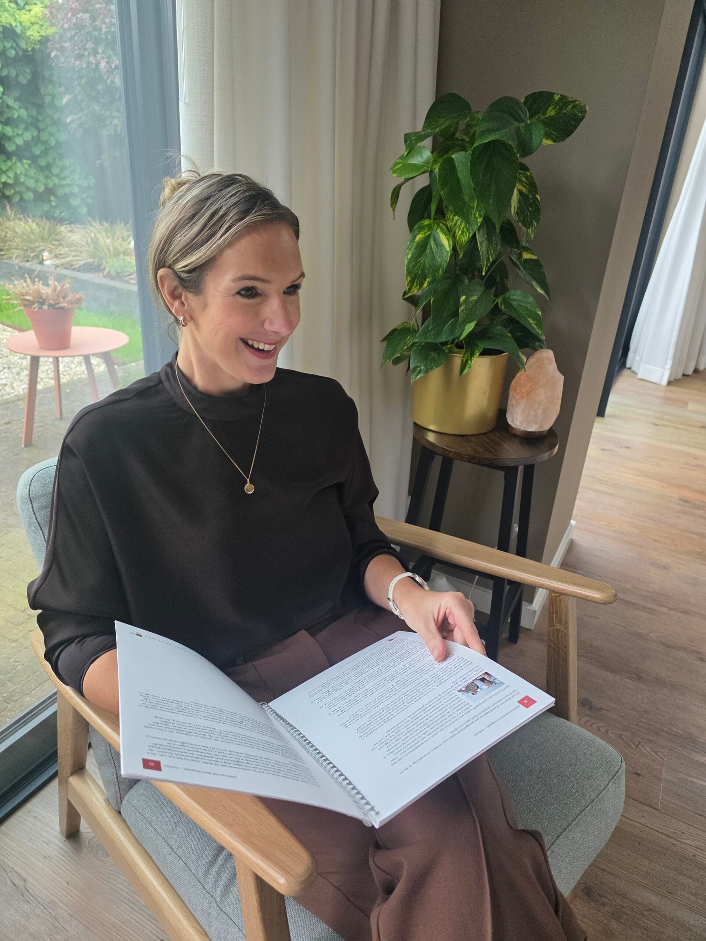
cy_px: 470
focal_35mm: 23
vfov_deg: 73.9
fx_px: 625
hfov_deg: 58.9
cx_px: 353
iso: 200
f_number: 1.7
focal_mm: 6.3
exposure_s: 1/180
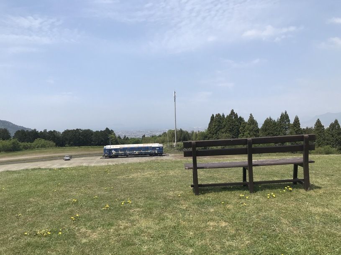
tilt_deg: +1.0
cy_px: 128
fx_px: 276
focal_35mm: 28
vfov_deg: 49.7
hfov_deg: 63.5
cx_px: 170
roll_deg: +1.3
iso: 20
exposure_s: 1/2907
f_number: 1.8
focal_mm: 3.99
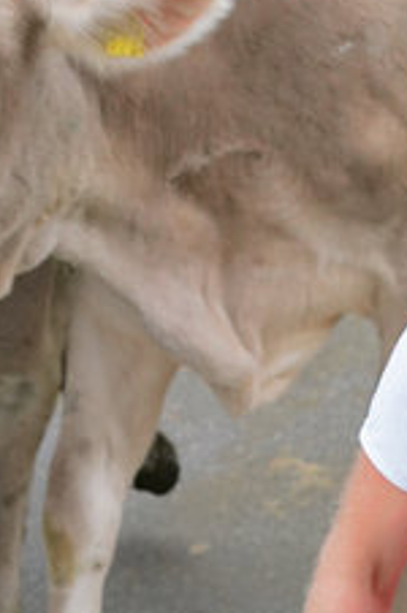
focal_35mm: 339
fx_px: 5766
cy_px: 681
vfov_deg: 6.1
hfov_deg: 4.0
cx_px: 524
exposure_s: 1/800
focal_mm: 85
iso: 800
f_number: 6.3
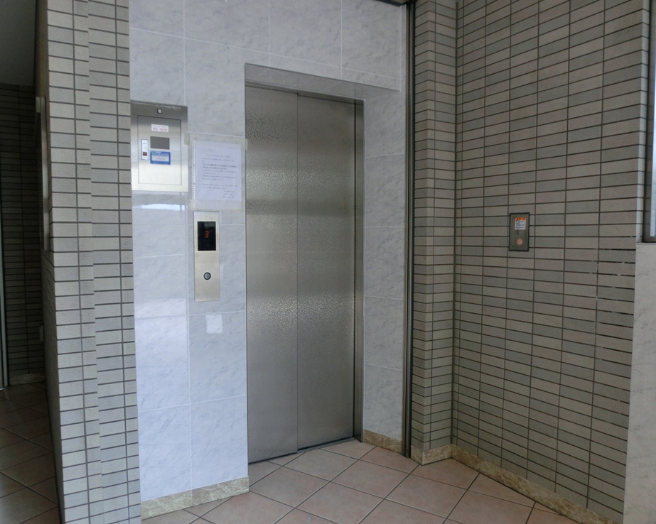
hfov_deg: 66.0
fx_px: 505
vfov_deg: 54.9
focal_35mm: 26
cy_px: 264
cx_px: 307
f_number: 3
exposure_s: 1/125
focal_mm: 4.24
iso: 80
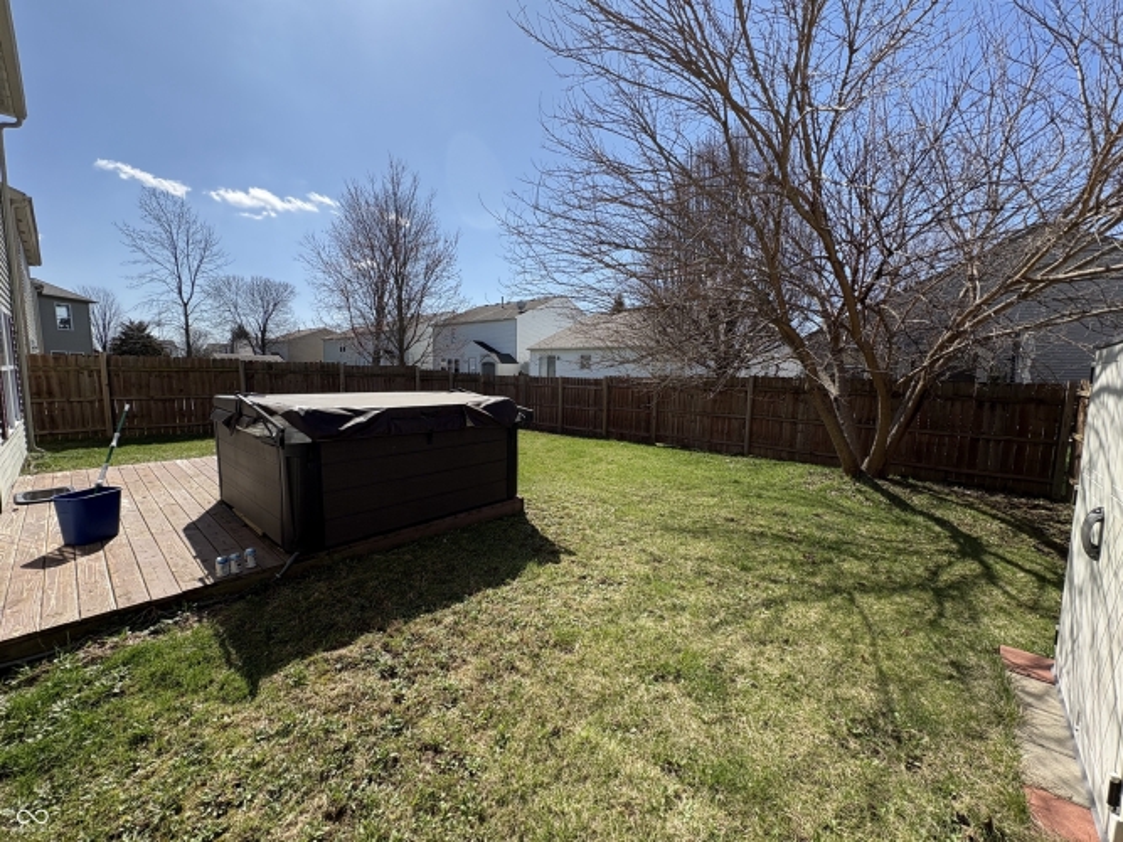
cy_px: 421
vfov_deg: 85.7
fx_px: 454
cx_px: 562
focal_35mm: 14
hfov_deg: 102.1
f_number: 2.2
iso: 50
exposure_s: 1/1256
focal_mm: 2.22
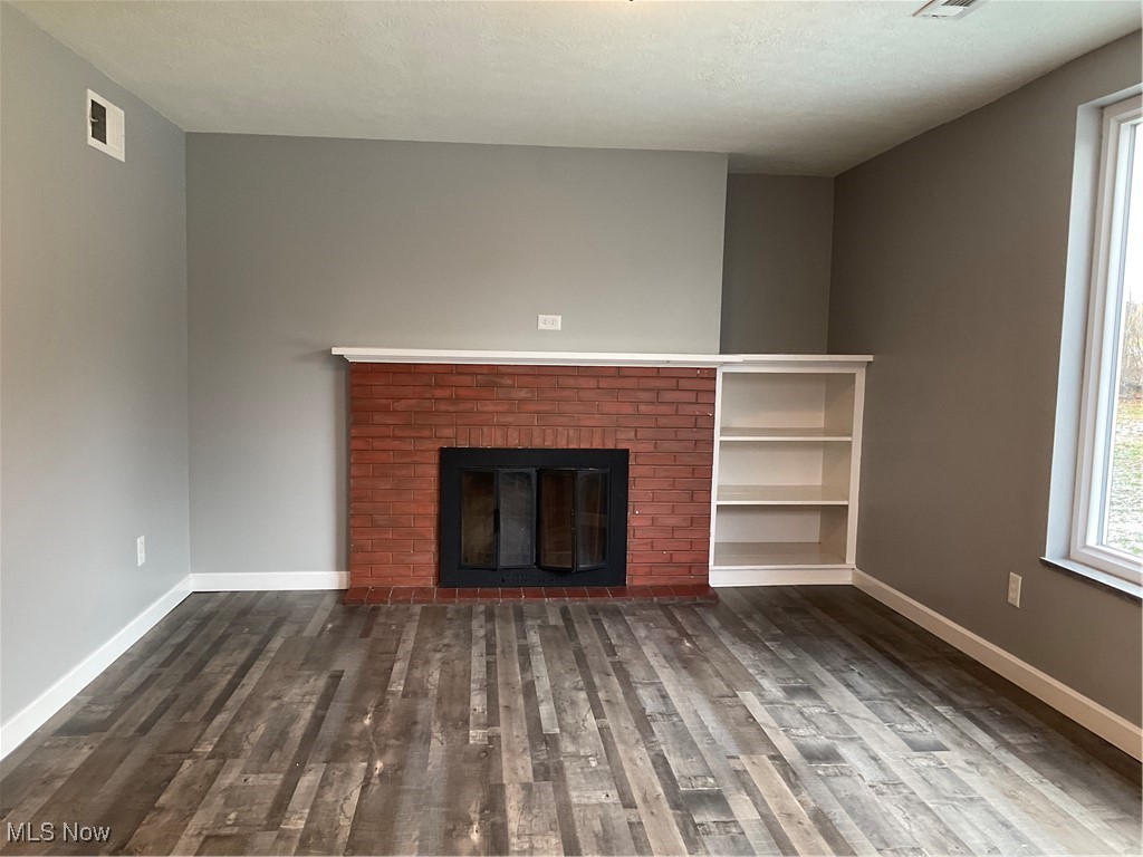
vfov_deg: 48.2
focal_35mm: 29
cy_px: 428
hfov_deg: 61.7
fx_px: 958
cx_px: 572
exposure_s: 1/60
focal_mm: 3
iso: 80
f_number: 1.8
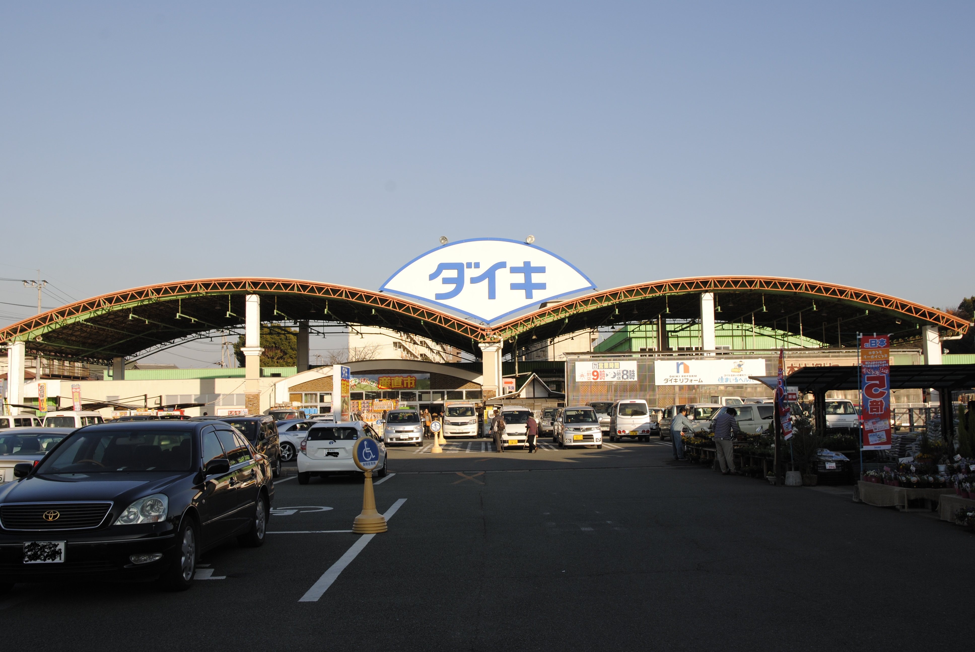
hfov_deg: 49.5
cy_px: 326
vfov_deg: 34.3
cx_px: 488
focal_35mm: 39
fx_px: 1058
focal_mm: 26
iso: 100
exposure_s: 1/200
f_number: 7.1
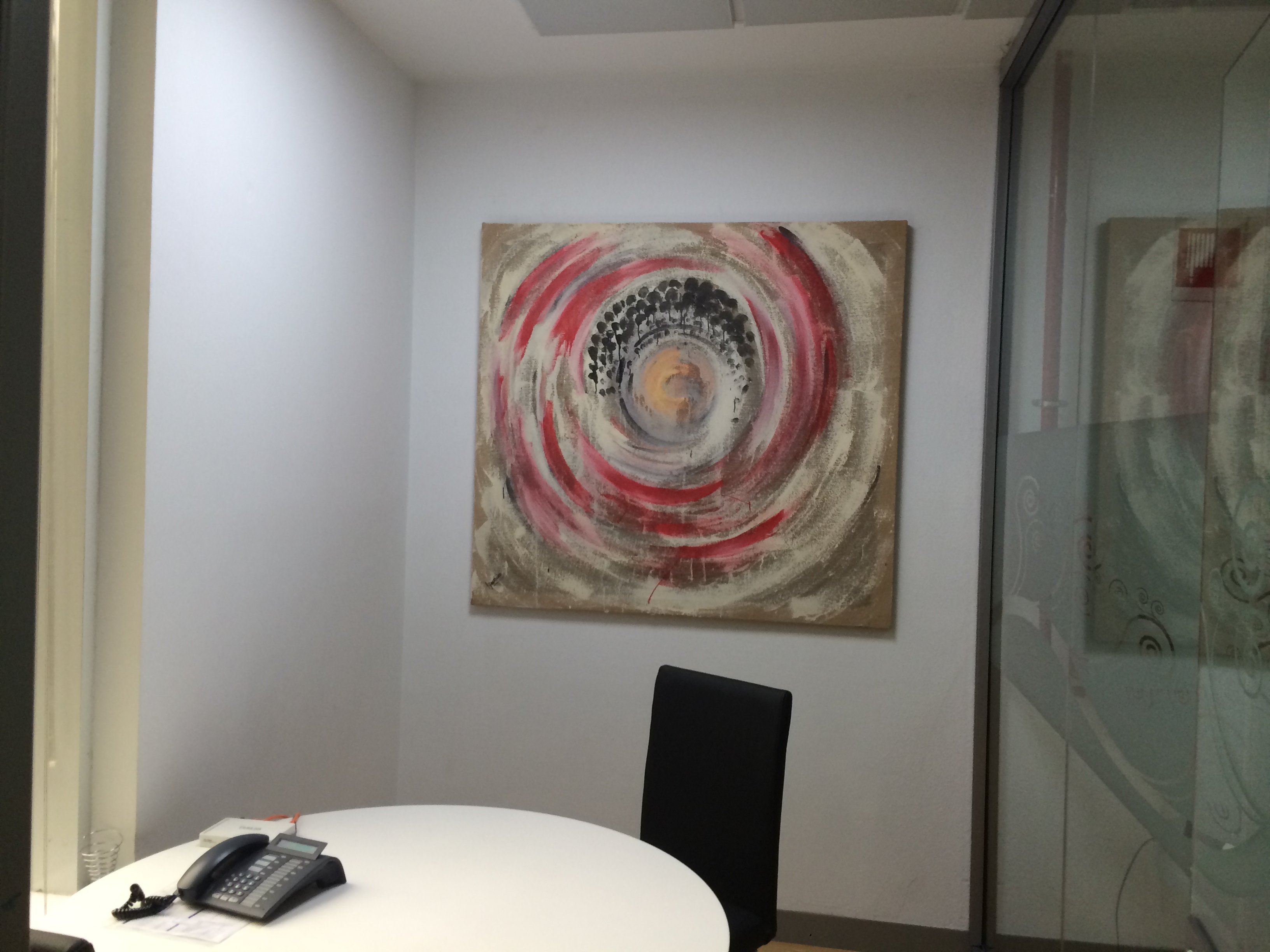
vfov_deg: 46.8
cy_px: 476
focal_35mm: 30
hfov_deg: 60.0
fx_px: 1101
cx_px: 635
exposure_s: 1/33
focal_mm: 4.12
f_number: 2.2
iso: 50
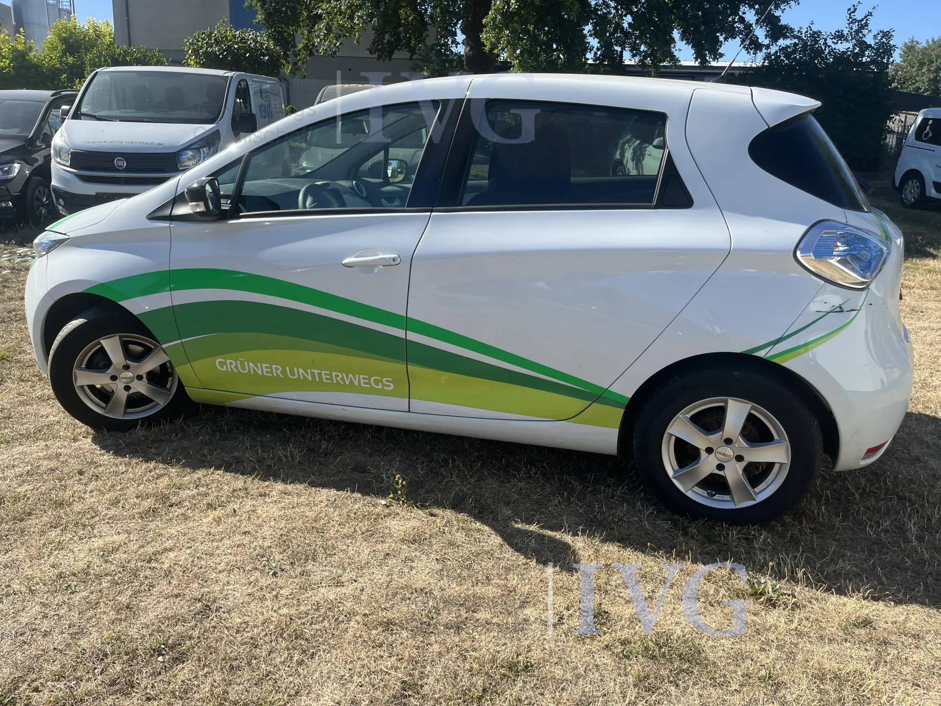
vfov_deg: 53.1
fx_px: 707
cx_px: 470
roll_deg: -1.0
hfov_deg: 67.3
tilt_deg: -15.5
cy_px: 353
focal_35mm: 26
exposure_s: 1/2410
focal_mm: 5.1
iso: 50
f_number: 1.6
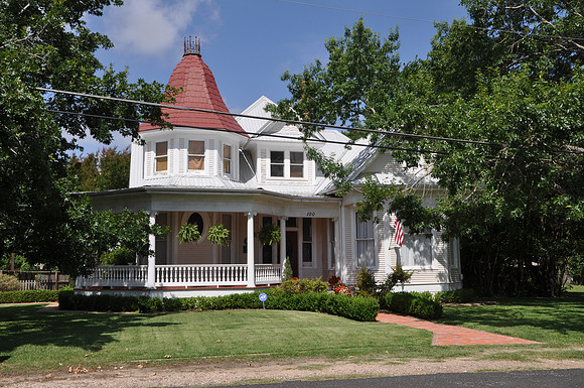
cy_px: 194
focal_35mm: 38
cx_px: 292
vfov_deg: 35.4
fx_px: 607
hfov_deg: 51.3
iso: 200
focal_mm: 25
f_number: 13
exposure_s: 1/160
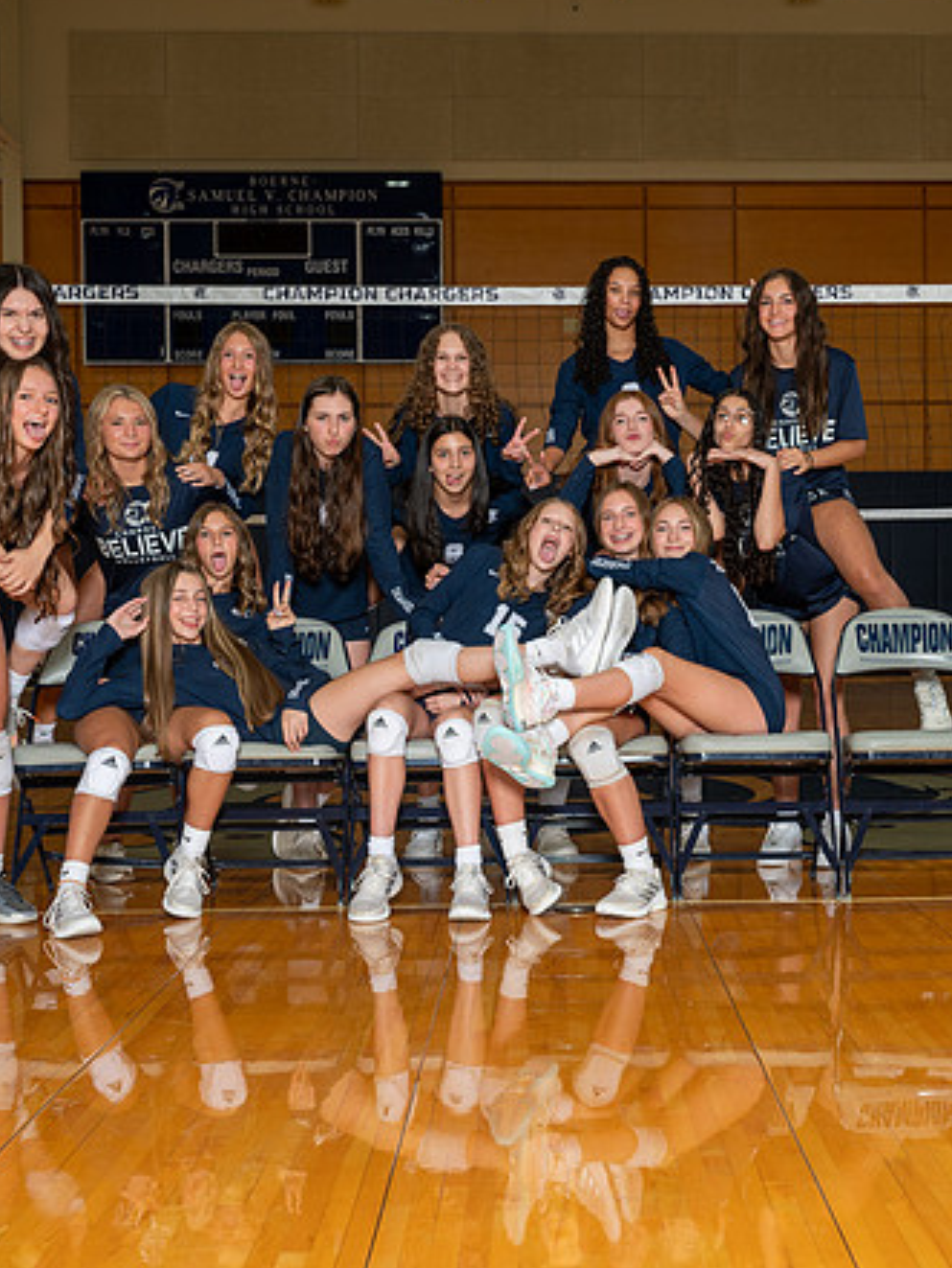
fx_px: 2016
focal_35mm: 55
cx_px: 635
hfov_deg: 26.4
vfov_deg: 34.9
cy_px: 661
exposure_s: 1/100
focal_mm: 35
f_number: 5.6
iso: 200
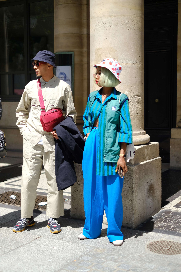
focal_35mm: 53
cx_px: 90
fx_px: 400
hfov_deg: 25.5
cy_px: 136
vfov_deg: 37.5
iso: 200
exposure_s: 1/8000
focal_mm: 35
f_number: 1.4
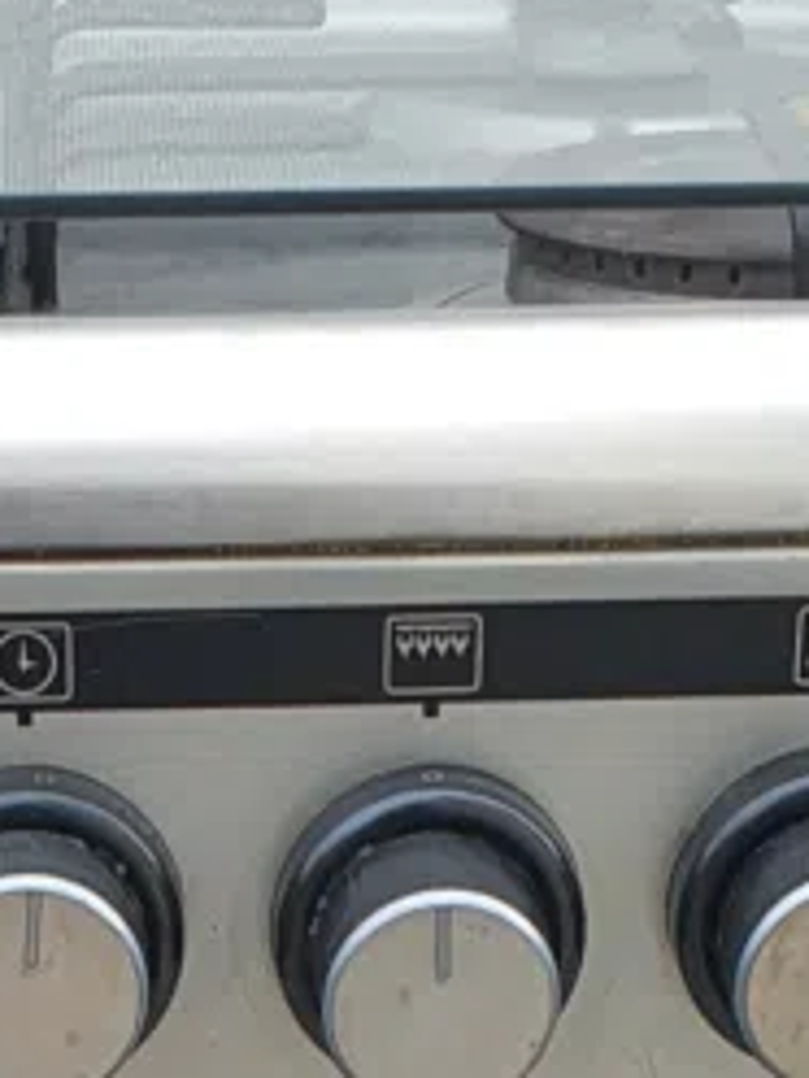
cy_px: 1928
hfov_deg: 10.3
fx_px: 4456
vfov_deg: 12.6
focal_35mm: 143
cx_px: 135
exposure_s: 1/128
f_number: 2.4
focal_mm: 4.3
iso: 50
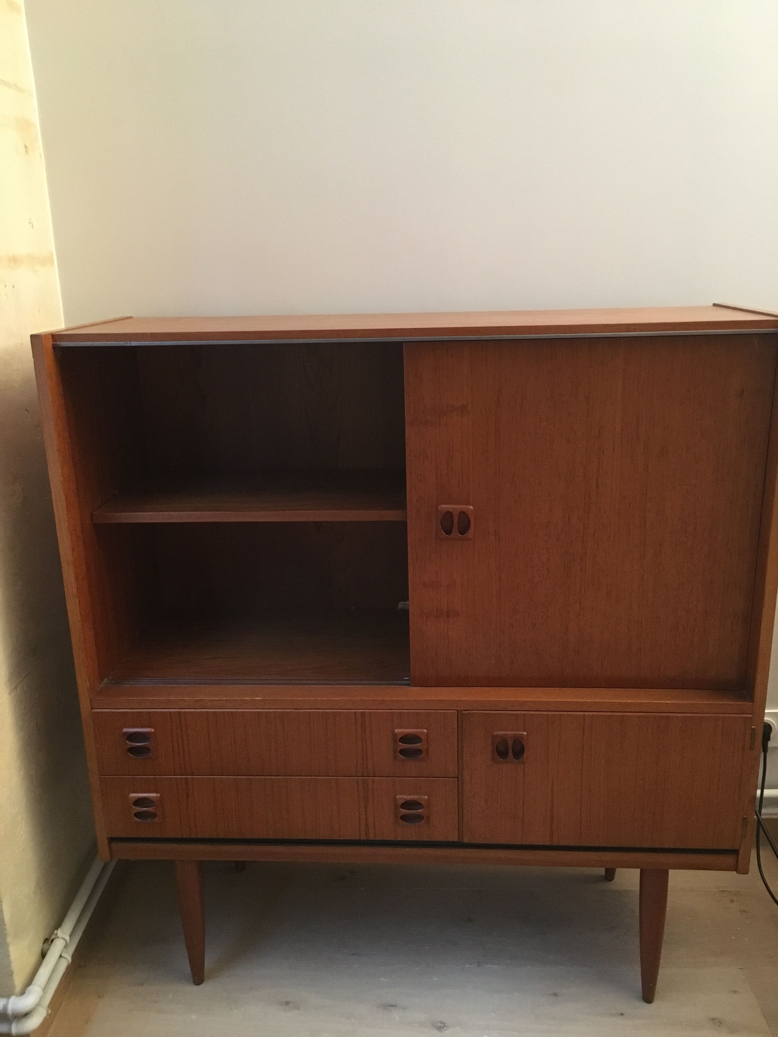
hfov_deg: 48.2
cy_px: 518
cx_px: 389
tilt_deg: -16.6
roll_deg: +1.5
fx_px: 869
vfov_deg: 61.7
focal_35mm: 29
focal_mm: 4.15
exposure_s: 1/17
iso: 250
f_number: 2.2
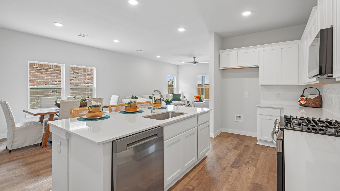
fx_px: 153
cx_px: 171
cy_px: 85
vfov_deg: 63.8
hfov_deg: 95.9
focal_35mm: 17
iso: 400
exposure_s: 1/20
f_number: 8
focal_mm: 16
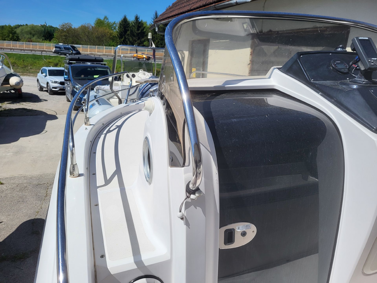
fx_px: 283
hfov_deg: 67.3
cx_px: 188
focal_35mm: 26
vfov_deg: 53.1
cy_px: 142
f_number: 1.8
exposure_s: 1/5116
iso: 40
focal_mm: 5.4
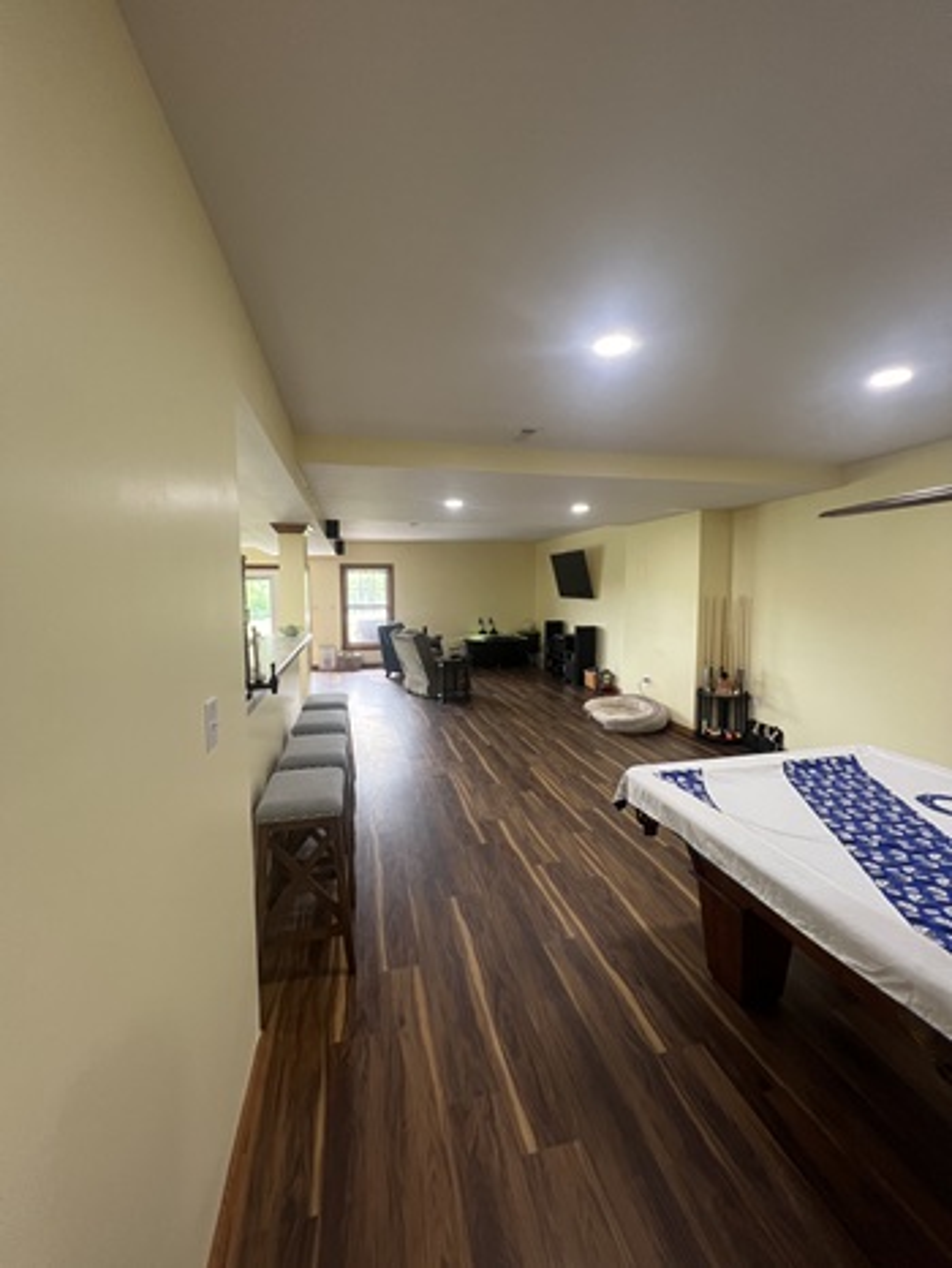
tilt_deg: -4.9
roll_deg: +0.6
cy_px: 634
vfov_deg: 106.2
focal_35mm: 13
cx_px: 476
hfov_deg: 90.0
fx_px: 476
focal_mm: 1.57
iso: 160
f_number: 1.8
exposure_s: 1/60
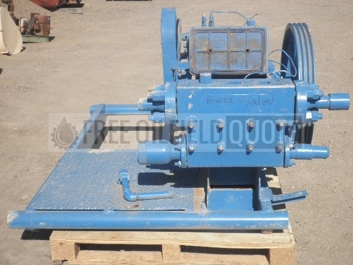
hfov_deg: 32.7
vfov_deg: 24.8
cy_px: 132
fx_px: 602
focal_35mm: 59
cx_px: 176
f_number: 10.7
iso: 64
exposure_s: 1/100
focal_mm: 10.5
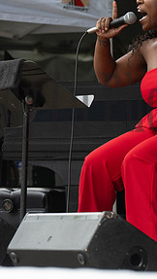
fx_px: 2421
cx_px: 83
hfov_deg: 3.7
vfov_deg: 6.6
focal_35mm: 328
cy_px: 106
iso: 1600
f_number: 8
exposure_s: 1/1000
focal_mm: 200
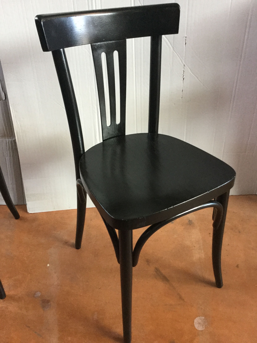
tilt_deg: -33.8
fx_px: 307
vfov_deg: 58.4
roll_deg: +0.3
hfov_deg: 45.4
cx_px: 128
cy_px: 172
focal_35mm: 31
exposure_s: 1/30
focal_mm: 3.3
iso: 160
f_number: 2.4
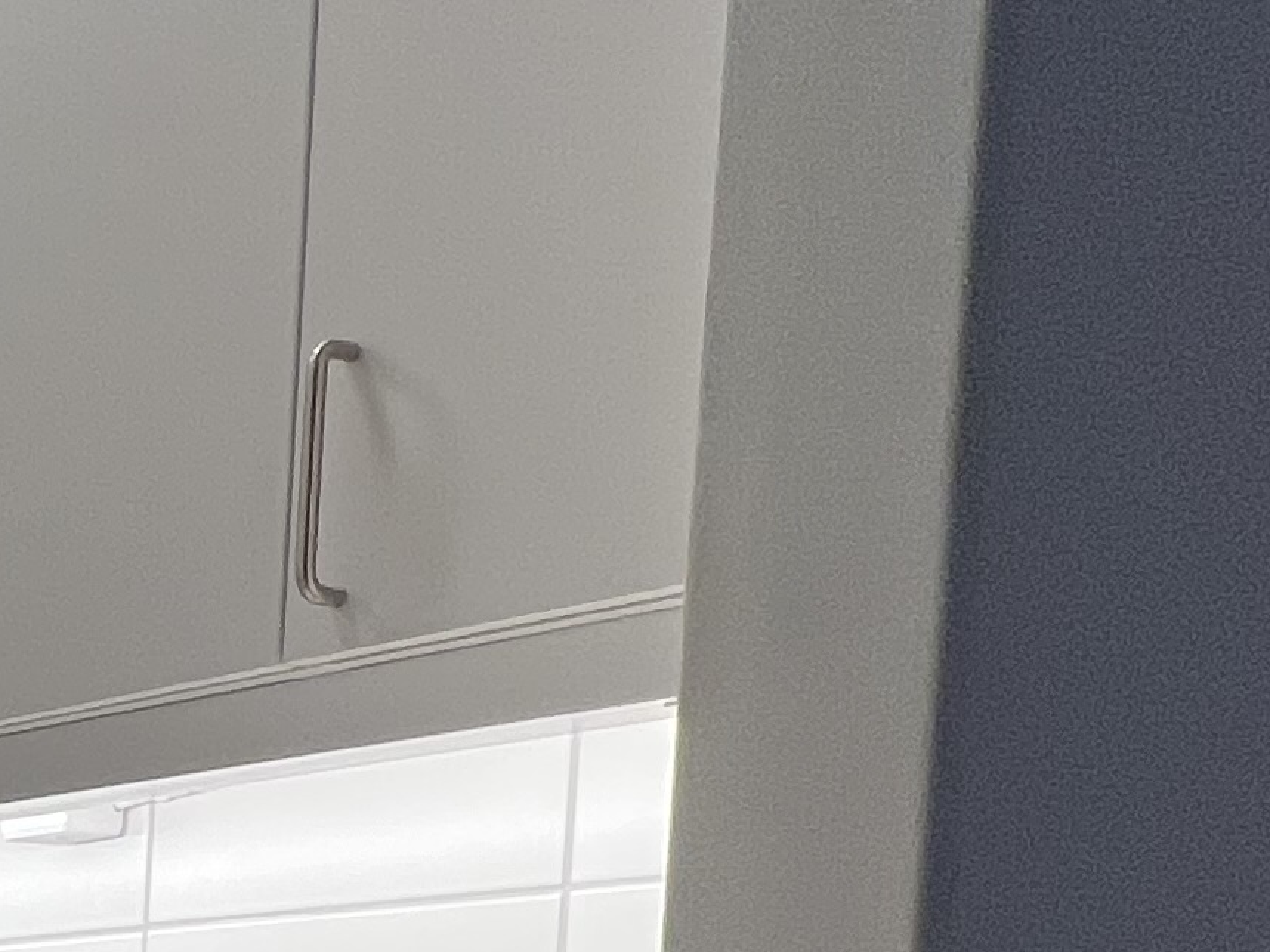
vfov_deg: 21.0
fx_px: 2238
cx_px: -1165
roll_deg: -0.5
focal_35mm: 61
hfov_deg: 19.9
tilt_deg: -4.5
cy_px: 1348
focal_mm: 1.57
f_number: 1.8
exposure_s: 1/100
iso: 80
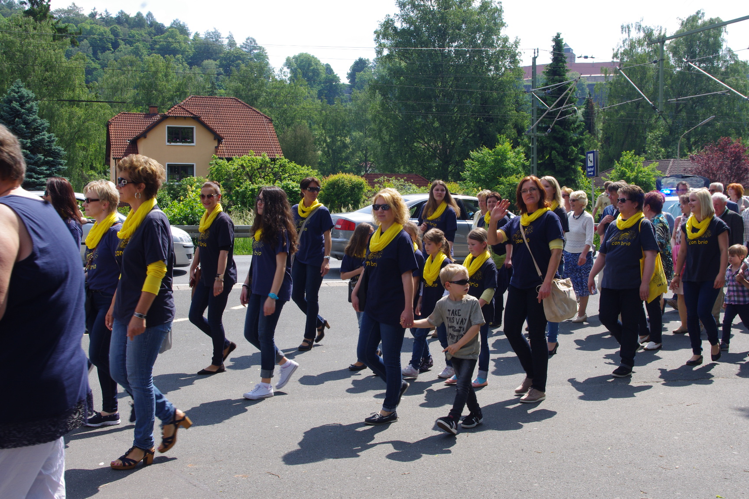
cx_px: 374
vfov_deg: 31.9
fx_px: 874
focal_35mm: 42
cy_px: 250
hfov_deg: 46.4
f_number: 11
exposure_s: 1/125
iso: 200
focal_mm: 28.13
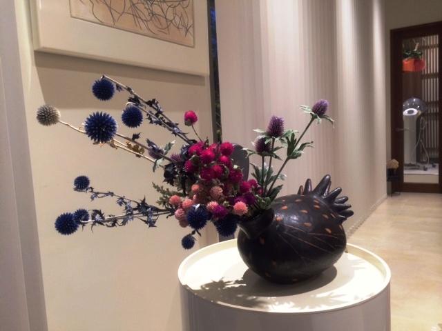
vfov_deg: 46.8
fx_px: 383
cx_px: 221
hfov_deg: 60.0
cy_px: 166
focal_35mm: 30
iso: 125
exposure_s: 1/30
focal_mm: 4.12
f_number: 2.2
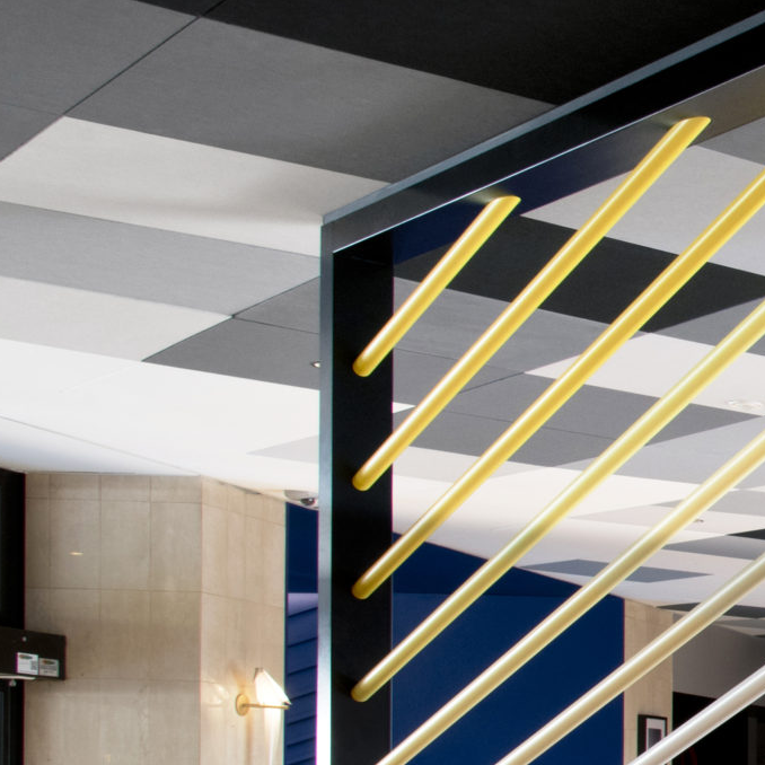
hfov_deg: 17.6
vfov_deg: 22.4
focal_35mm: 77
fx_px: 1925
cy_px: 483
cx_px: 1428
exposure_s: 1/4
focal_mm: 24
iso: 250
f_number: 14
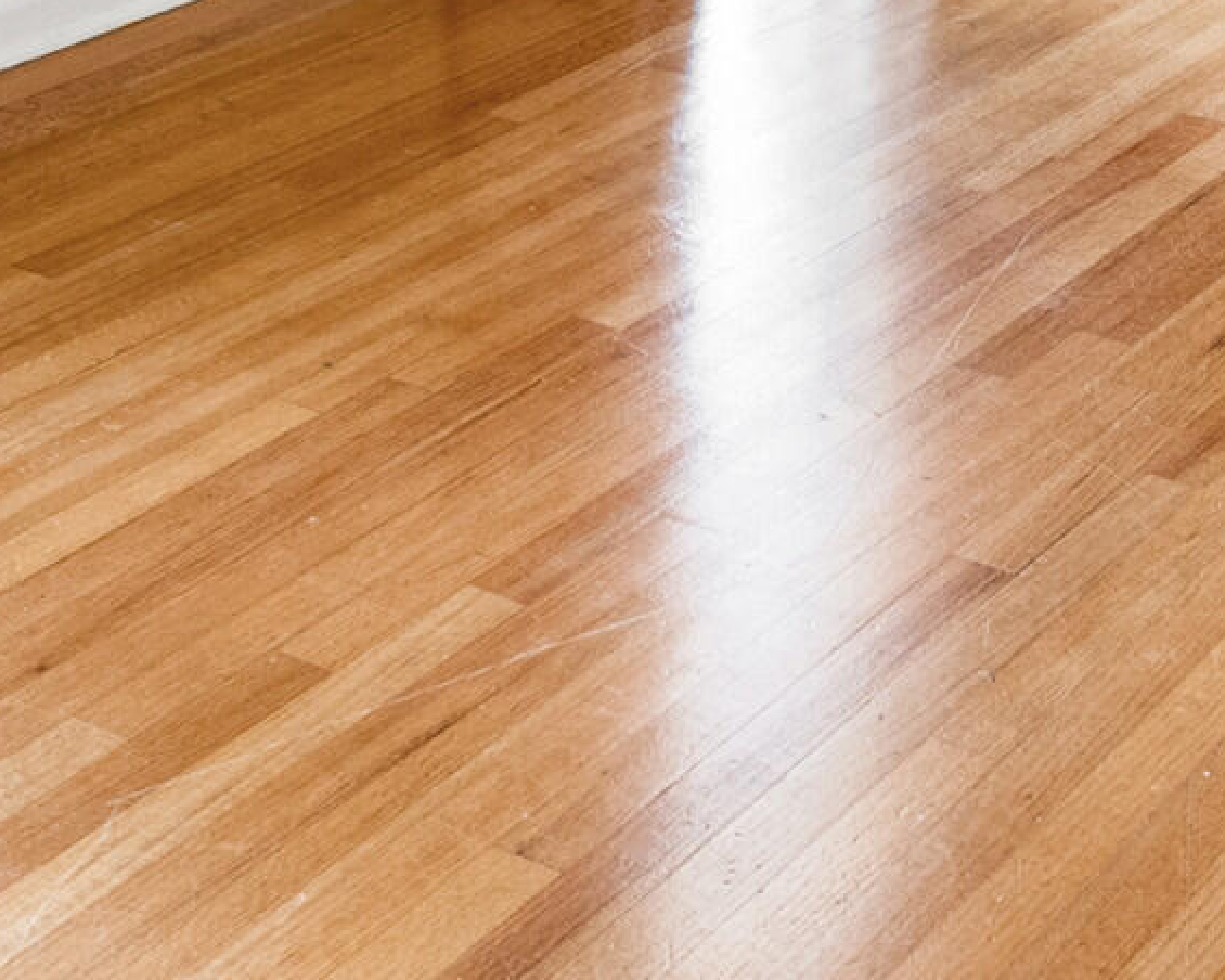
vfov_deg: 15.8
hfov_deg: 24.5
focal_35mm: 77
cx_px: 913
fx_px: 2792
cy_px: -968
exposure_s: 1/3
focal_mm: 16
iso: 1000
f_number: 9.5
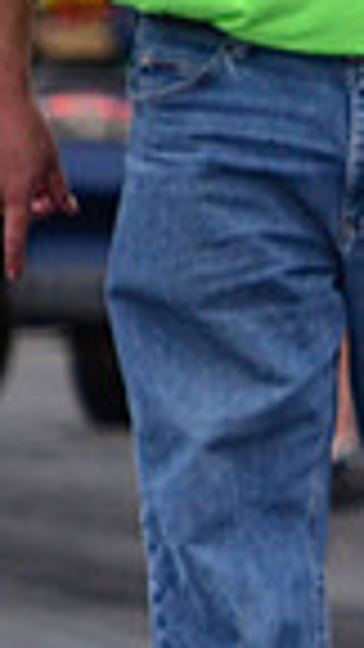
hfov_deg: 1.0
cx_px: 930
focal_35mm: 1264
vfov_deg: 1.7
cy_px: 508
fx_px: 21689
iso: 1000
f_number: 5.6
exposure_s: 1/2000
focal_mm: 200
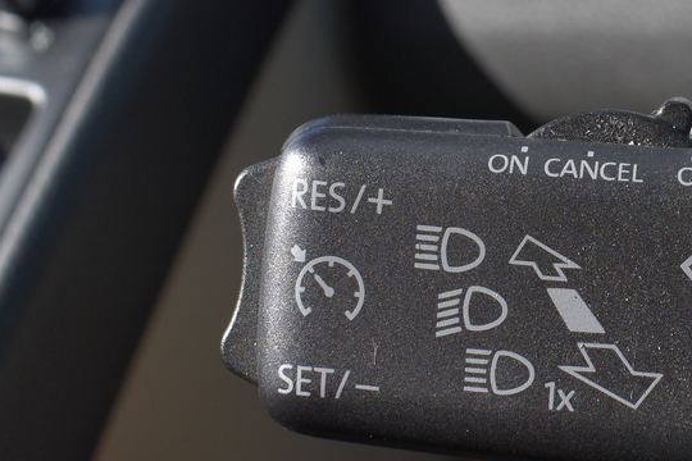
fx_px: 1557
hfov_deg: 24.1
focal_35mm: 81
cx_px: 664
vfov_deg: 16.8
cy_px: 261
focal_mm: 18
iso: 200
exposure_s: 1/500
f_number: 8
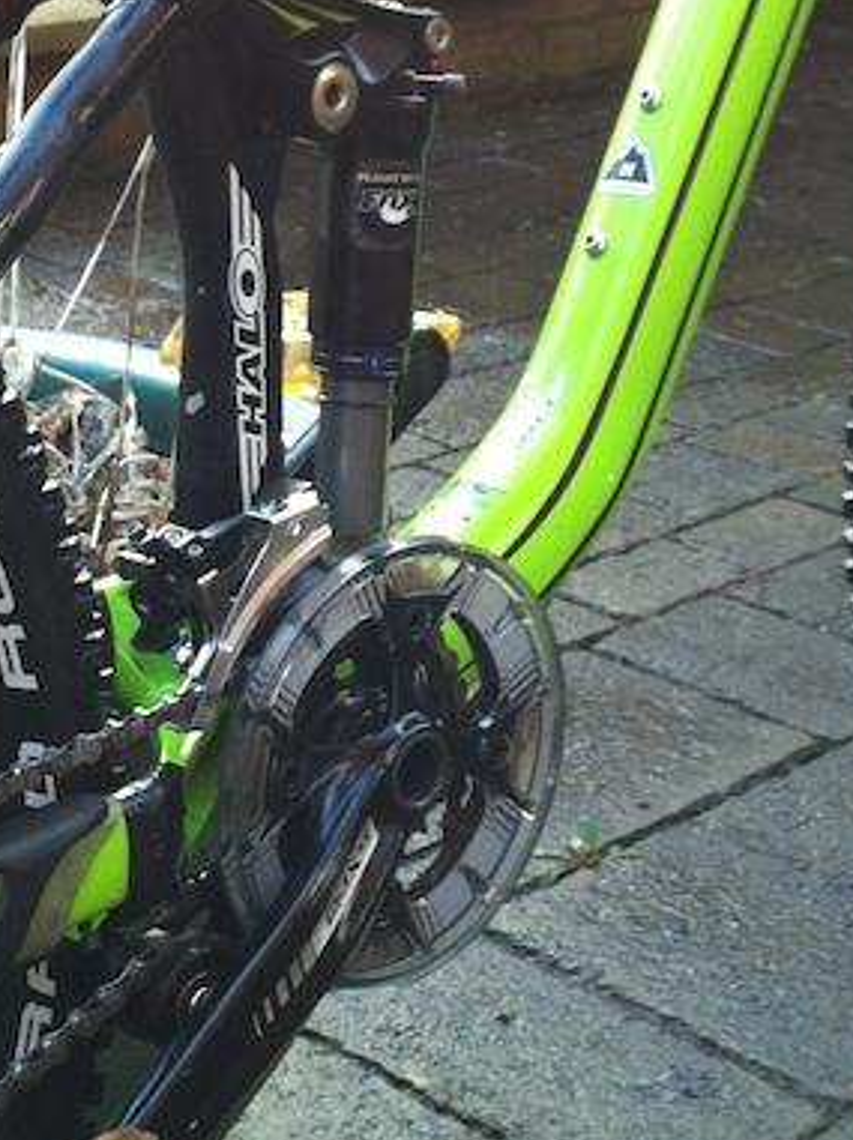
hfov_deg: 15.7
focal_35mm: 94
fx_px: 3094
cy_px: 326
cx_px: 549
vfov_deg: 20.8
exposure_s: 1/17
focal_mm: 3.85
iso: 80
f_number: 2.8
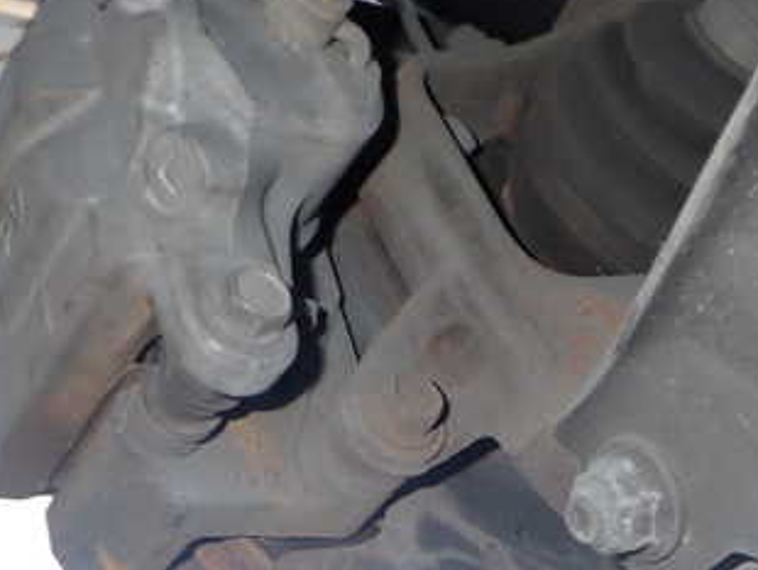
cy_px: 338
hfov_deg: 33.1
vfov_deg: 25.2
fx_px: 1271
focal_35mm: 58
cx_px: 469
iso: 200
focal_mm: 5.4
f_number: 2.3
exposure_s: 1/30
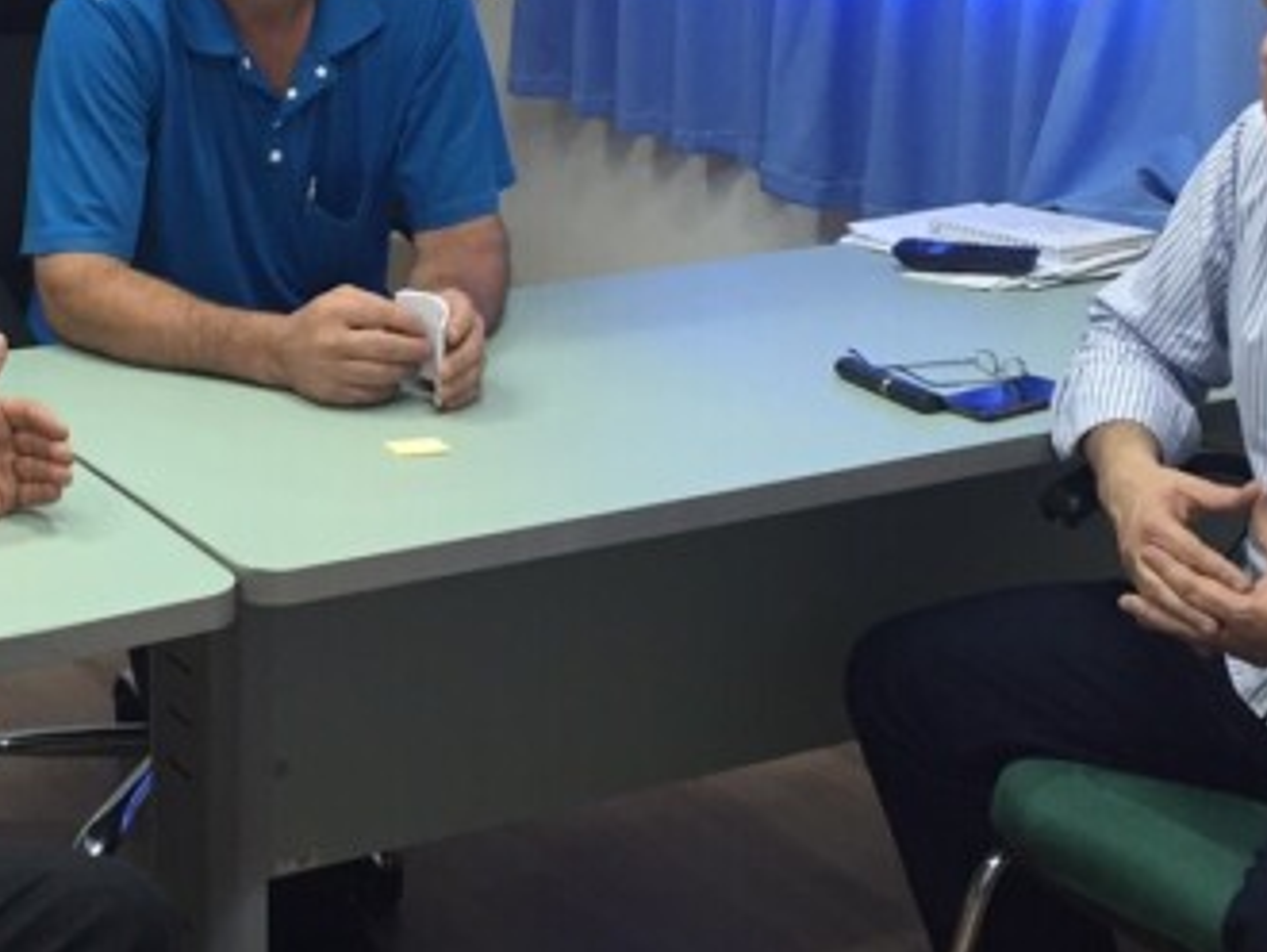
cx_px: 388
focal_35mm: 79
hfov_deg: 24.5
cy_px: 321
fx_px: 2894
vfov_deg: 18.6
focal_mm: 4.15
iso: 80
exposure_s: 1/30
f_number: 2.2
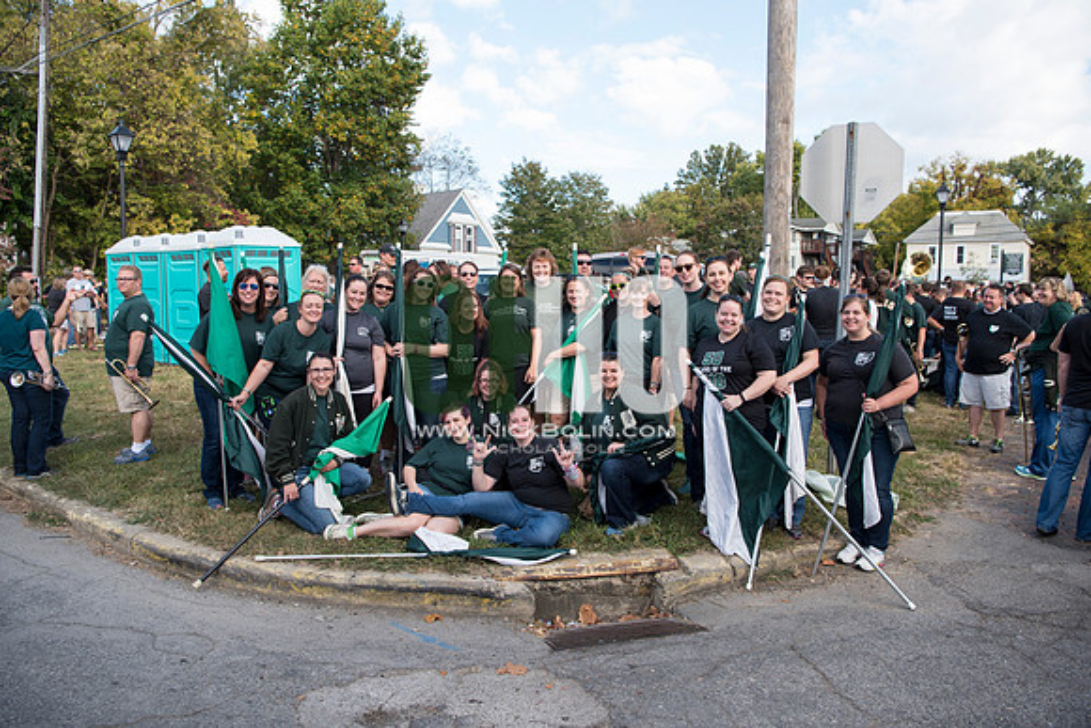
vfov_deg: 53.2
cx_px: 546
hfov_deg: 73.7
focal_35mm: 24
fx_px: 727
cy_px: 364
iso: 250
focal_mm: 24
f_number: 4.5
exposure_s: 1/500
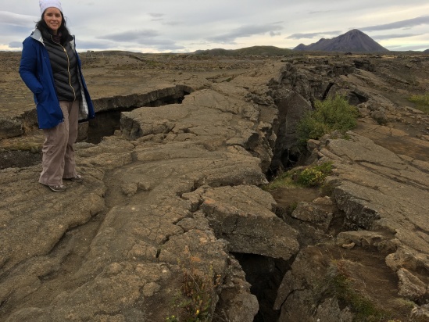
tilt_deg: -15.9
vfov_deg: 48.2
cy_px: 161
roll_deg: -0.8
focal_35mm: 29
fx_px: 359
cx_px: 214
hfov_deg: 61.6
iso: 25
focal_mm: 4.15
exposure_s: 1/359
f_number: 2.2
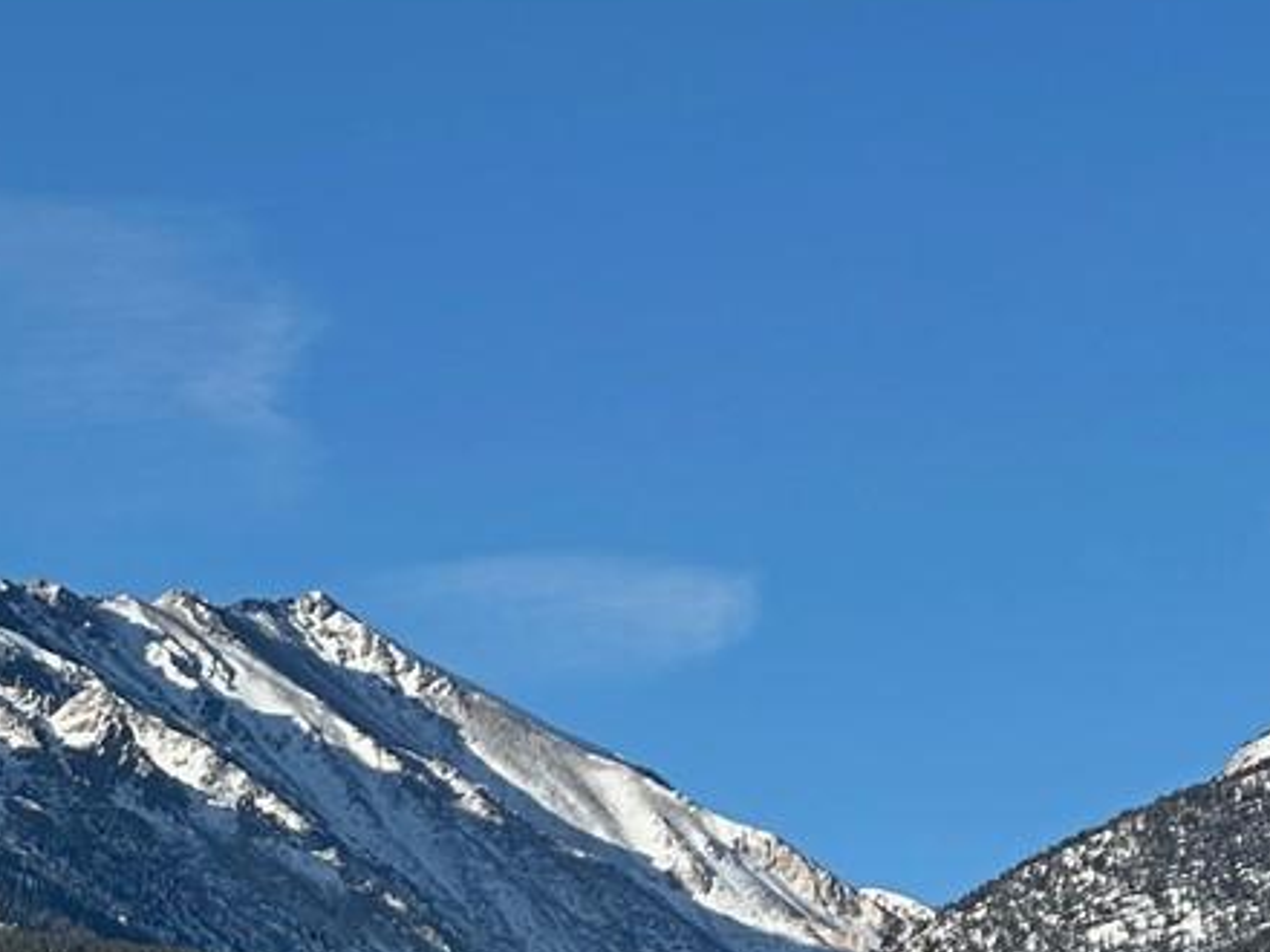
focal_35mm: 280
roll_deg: -0.1
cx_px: -623
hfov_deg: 7.0
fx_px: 10273
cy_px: 1688
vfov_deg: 5.2
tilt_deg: +1.4
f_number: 2.8
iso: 32
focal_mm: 9
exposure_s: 1/686
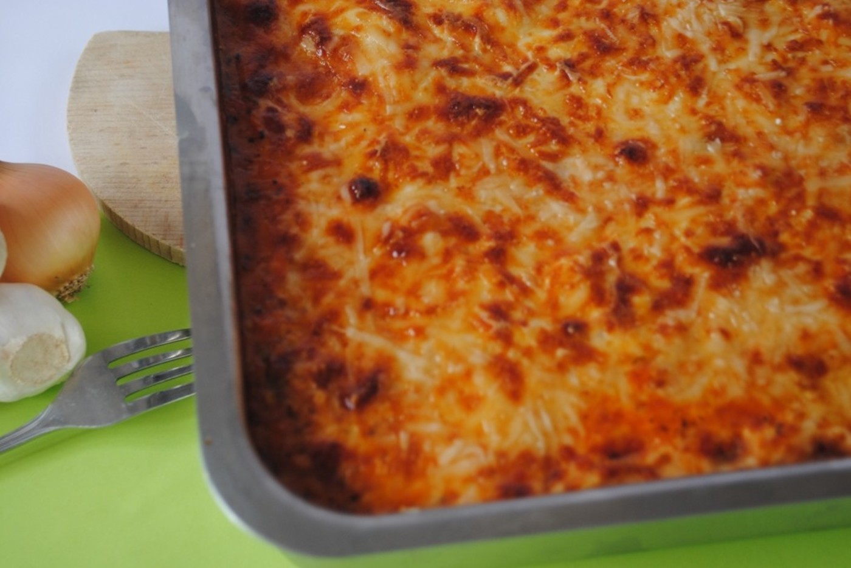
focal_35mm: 57
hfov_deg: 35.0
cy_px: 284
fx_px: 1348
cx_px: 426
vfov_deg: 23.8
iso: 200
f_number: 5
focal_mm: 38
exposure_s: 1/30
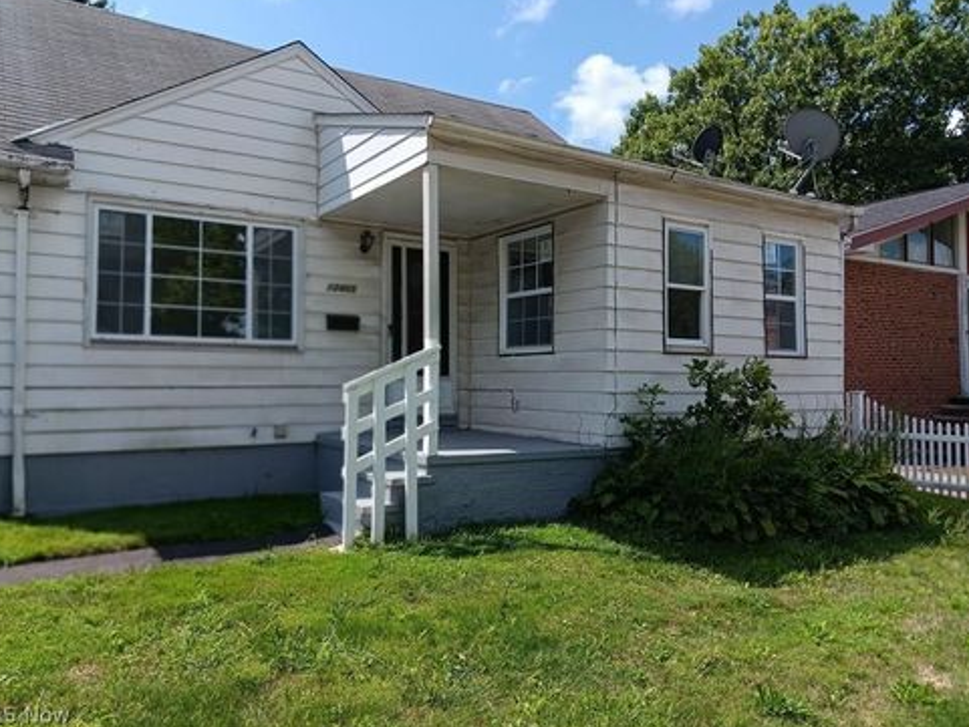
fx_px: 756
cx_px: 471
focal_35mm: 27
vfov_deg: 51.4
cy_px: 353
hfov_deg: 65.3
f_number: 1.8
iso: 20
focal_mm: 3.98
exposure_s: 1/500
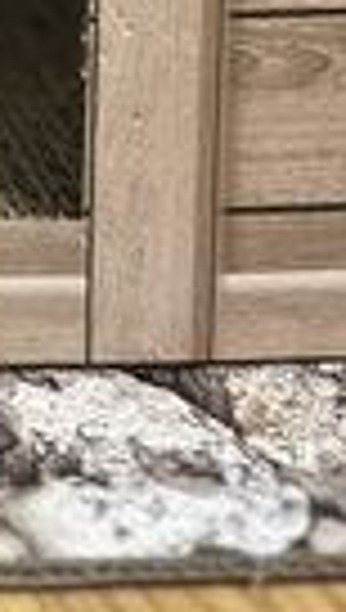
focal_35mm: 128
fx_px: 2077
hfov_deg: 8.4
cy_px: -551
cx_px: -598
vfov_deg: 14.4
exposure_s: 1/60
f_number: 1.78
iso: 320
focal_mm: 6.86
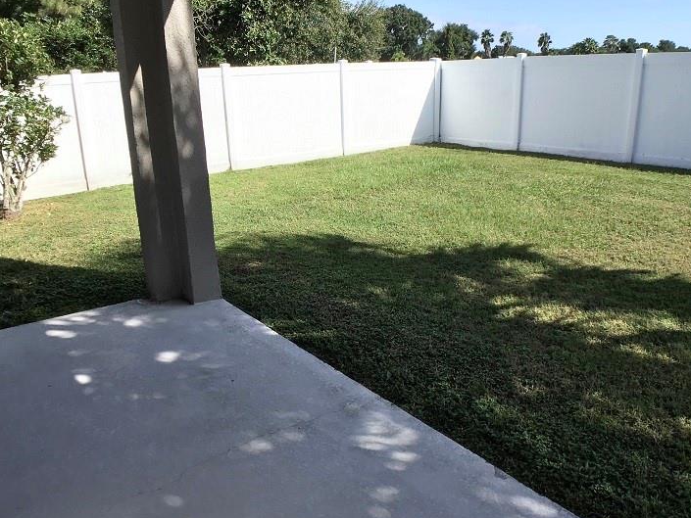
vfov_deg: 32.2
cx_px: 375
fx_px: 898
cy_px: 278
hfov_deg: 42.0
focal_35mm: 45
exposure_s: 1/1006
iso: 25
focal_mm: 3.3
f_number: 2.4
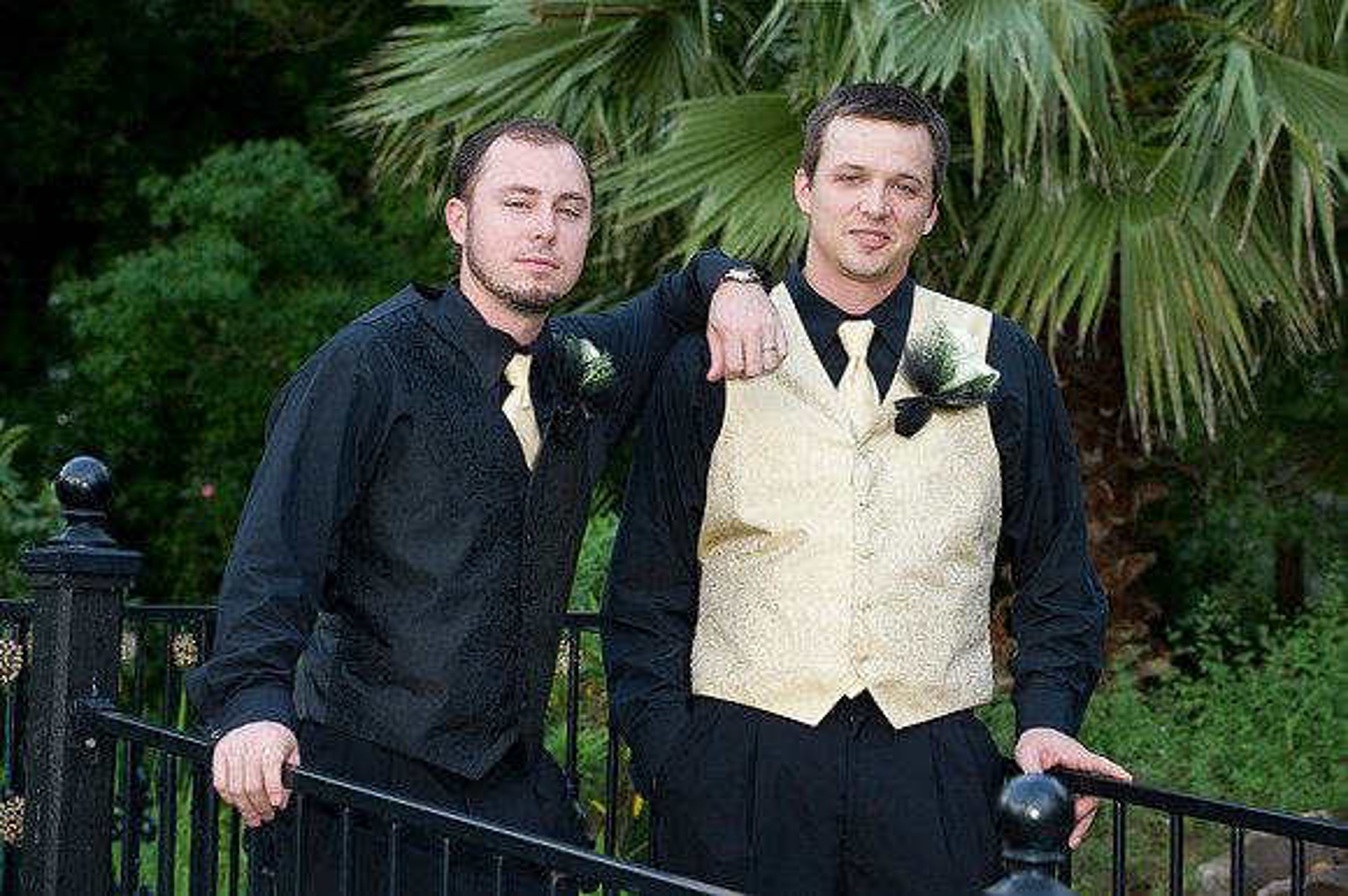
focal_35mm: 116
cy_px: 448
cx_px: 674
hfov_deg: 17.7
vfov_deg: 11.8
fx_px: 4341
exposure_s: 1/250
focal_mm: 116
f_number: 5.6
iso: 800
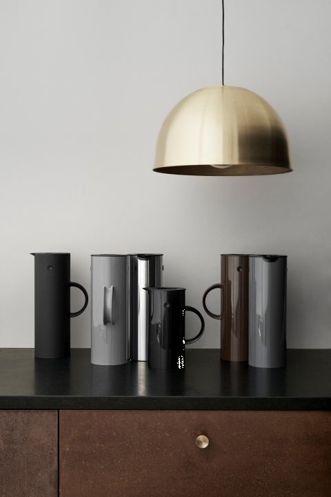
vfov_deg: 39.6
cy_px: 248
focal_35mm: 50
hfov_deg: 27.0
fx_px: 690
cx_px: 166
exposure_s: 3
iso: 100
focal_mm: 50
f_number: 11
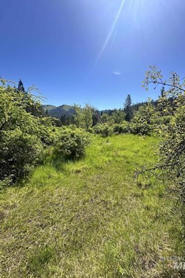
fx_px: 116
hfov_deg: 76.9
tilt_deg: -7.9
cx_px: 104
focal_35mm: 15
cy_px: 139
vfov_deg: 100.4
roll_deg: -2.2
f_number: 2.2
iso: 50
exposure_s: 1/1770
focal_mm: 2.22
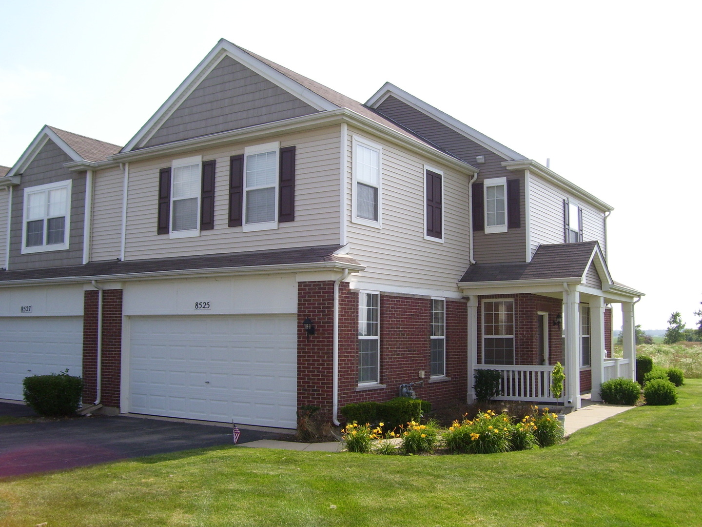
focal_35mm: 37
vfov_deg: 38.7
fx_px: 750
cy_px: 264
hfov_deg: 50.1
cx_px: 351
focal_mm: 6
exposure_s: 1/350
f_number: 4.8
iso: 80
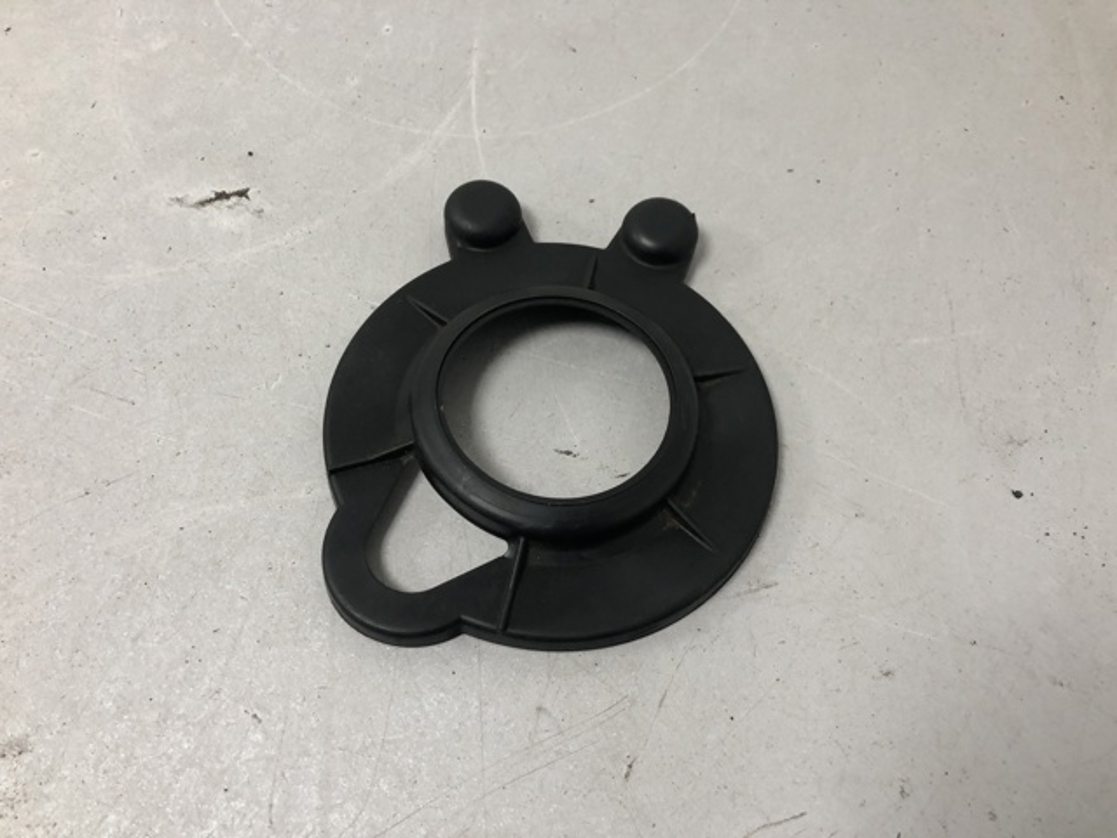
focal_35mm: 28
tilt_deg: -61.7
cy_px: 419
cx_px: 558
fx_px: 904
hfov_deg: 63.4
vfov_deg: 49.7
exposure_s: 1/25
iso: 40
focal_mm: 4
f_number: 1.8
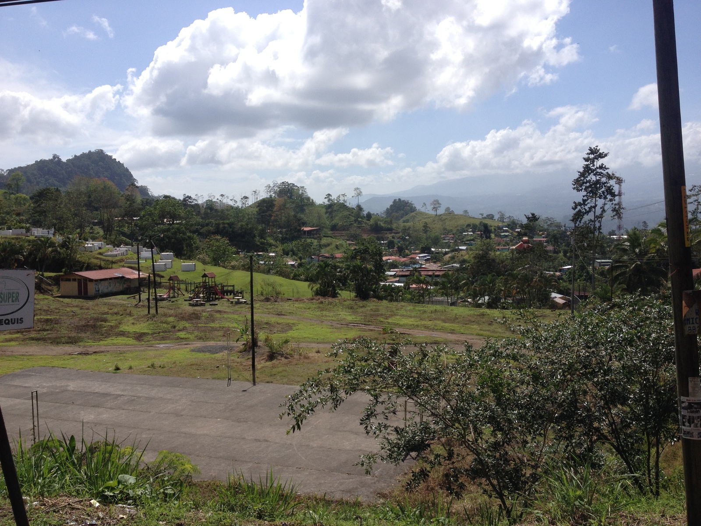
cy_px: 263
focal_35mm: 35
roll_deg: +1.3
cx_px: 350
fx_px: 709
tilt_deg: -6.7
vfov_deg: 40.7
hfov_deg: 52.6
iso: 50
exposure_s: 1/2632
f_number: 2.4
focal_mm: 4.28
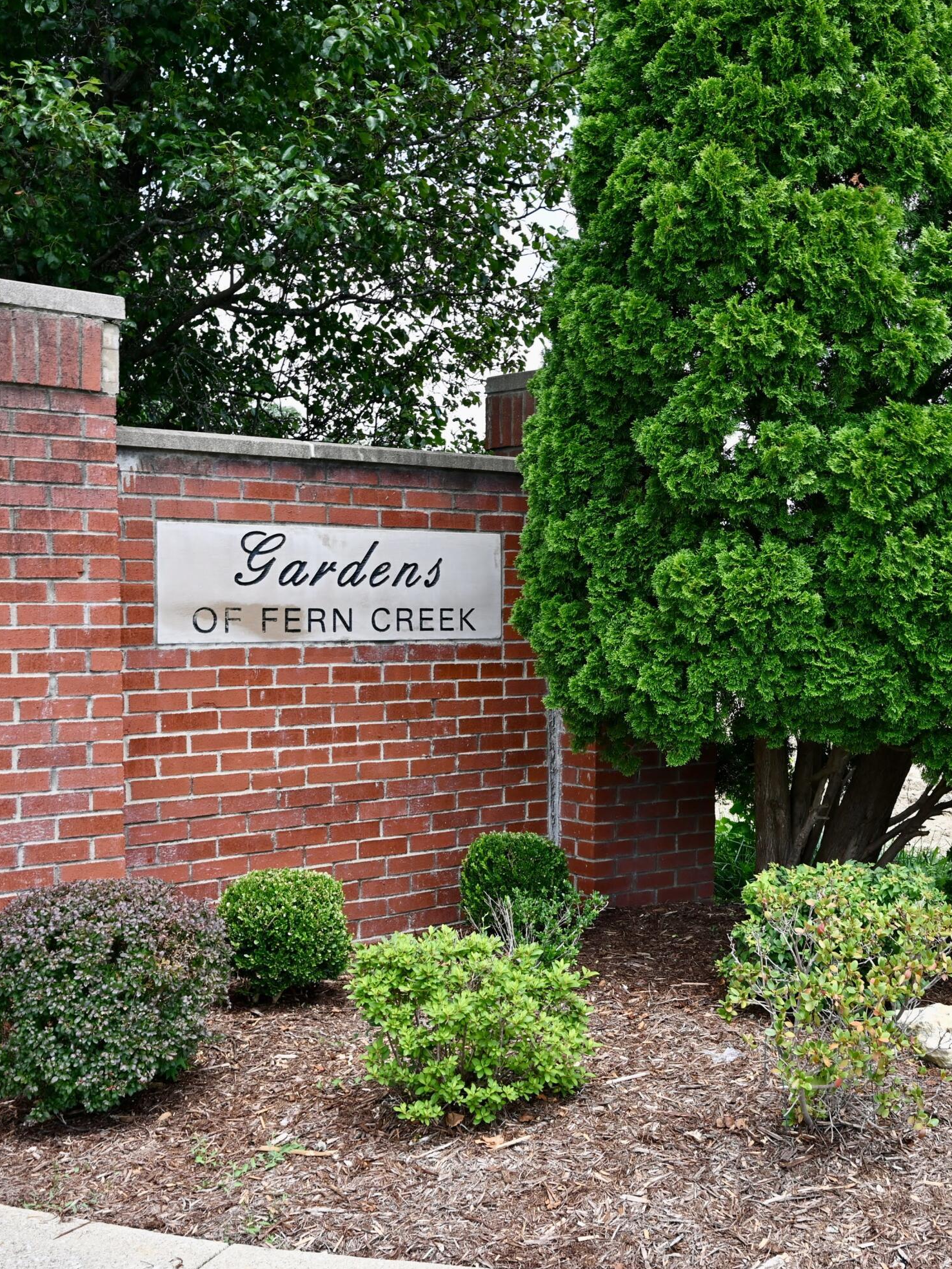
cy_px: 637
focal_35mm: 44
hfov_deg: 32.6
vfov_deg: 42.9
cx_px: 624
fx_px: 1613
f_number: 7.1
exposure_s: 1/320
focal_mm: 30
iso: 360
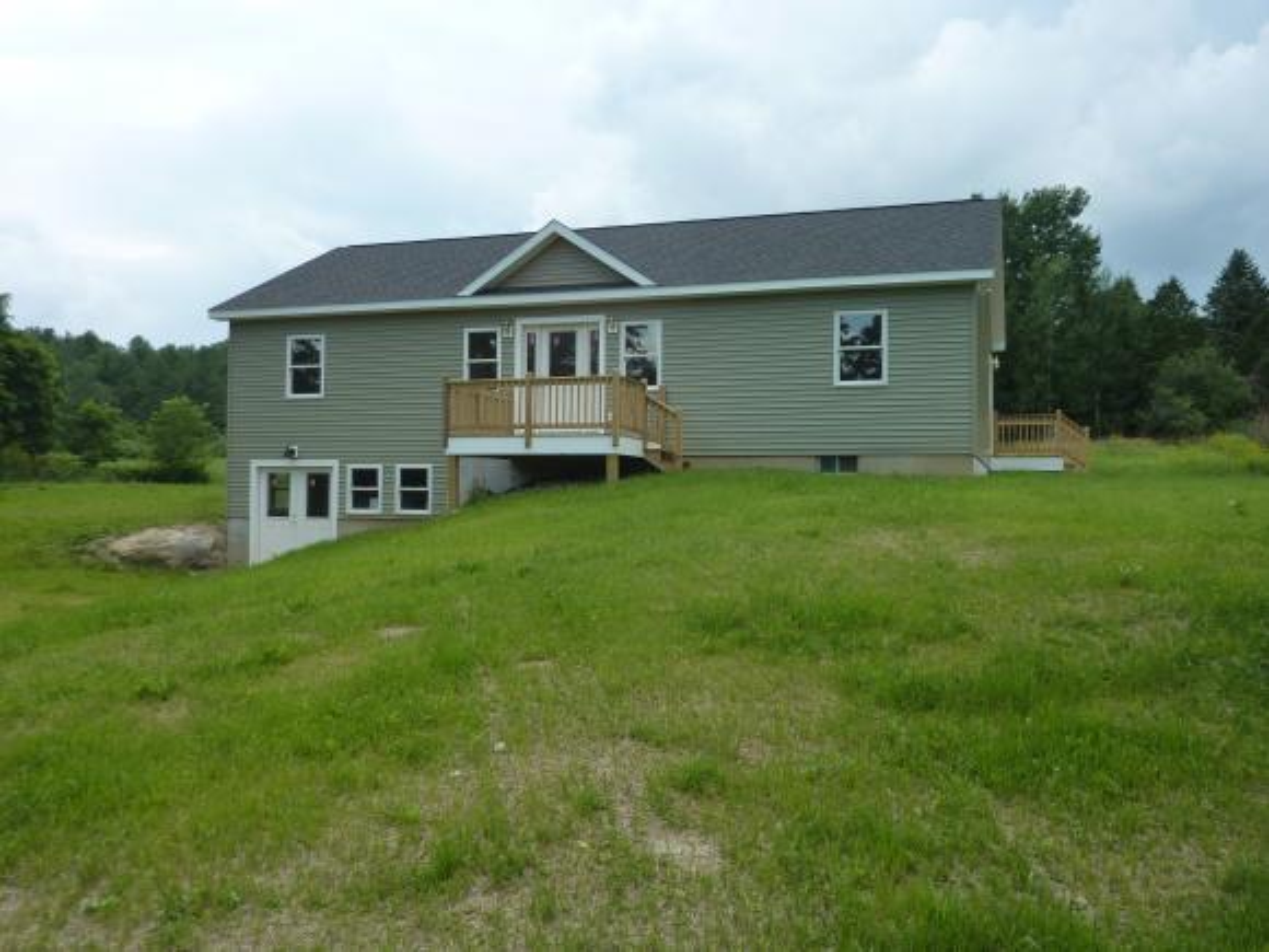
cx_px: 634
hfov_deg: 60.0
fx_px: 1100
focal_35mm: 30
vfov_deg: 46.8
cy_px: 476
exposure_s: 1/250
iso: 125
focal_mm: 5
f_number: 4
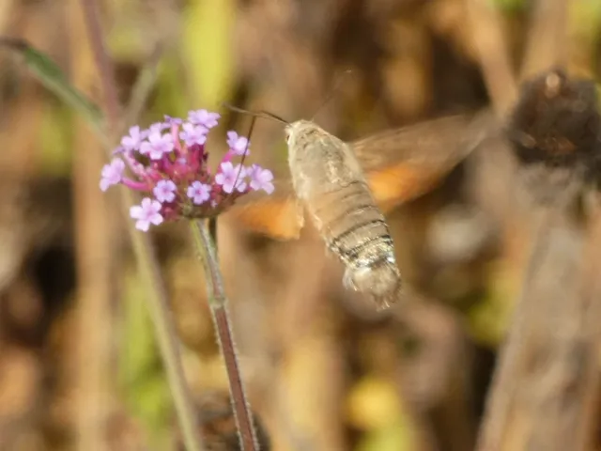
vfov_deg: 3.4
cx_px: 300
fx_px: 7639
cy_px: 226
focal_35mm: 440
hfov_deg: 4.5
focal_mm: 78.8
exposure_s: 1/100
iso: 100
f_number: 5.6
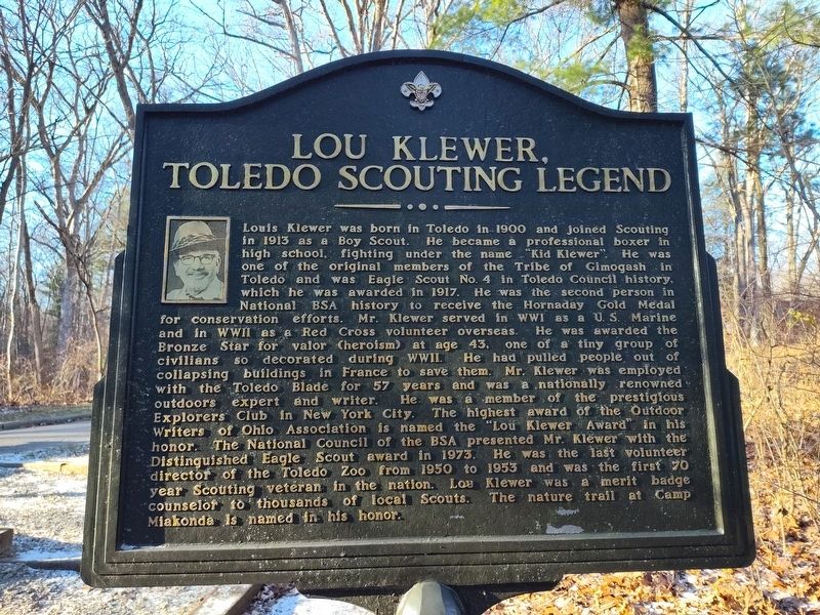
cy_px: 308
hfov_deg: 73.9
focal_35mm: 23
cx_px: 410
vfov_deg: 58.9
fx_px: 545
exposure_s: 1/200
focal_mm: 5.56
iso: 155
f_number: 1.8
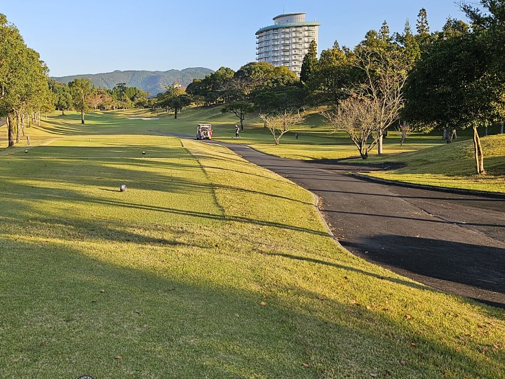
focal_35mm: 40
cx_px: 90
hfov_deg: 44.2
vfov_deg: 35.7
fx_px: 584
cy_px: 134
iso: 10
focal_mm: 6.3
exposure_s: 1/301
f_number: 1.7
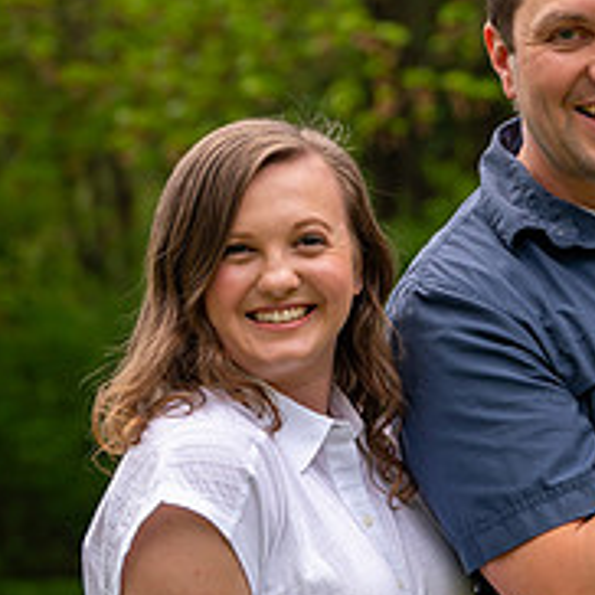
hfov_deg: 5.3
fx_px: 6340
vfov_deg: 5.4
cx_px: 871
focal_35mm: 326
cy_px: 139
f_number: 5
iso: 400
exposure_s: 1/800
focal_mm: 102
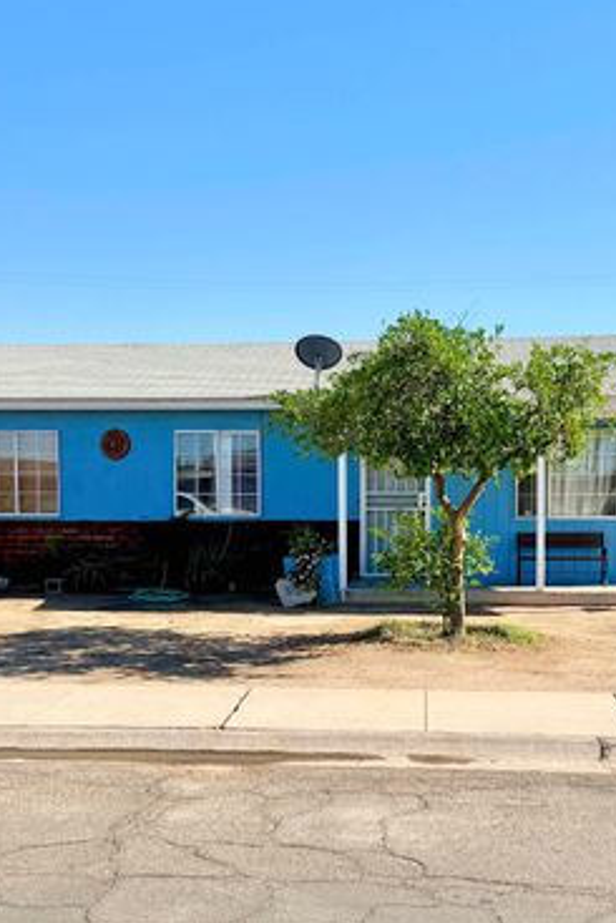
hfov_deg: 38.9
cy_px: 459
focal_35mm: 34
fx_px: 872
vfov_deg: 55.8
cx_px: 294
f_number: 1.78
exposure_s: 1/5319
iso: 80
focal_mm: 6.76
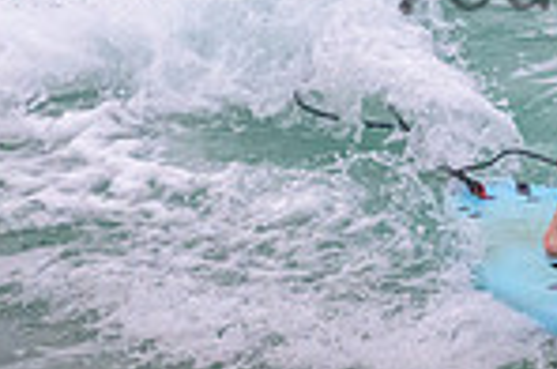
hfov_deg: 0.9
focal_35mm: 2201
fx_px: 33981
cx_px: 772
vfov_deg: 0.6
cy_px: -77
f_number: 11
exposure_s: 1/1250
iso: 6400
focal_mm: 560
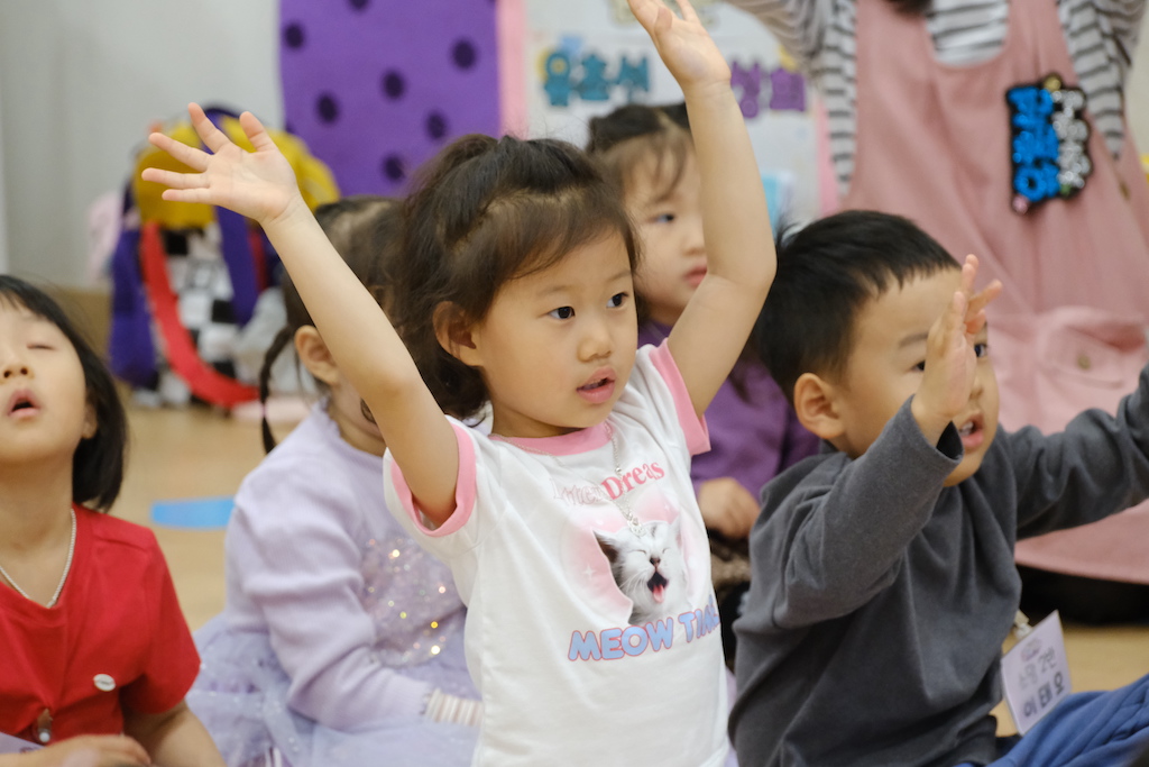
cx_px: 574
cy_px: 384
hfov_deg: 11.6
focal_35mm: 177
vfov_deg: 7.8
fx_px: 5650
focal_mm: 118
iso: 5000
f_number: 5
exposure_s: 1/125
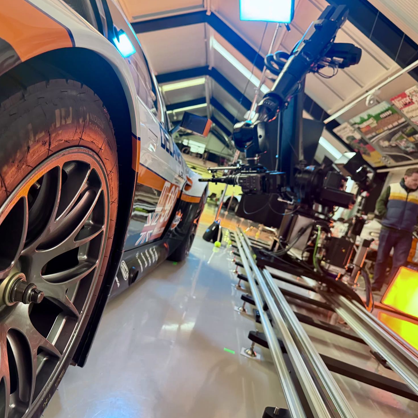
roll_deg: -17.6
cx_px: 171
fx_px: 396
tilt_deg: -5.0
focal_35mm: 29
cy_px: 211
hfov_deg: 55.3
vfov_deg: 55.6
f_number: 1.78
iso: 640
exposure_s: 1/60
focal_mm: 6.76
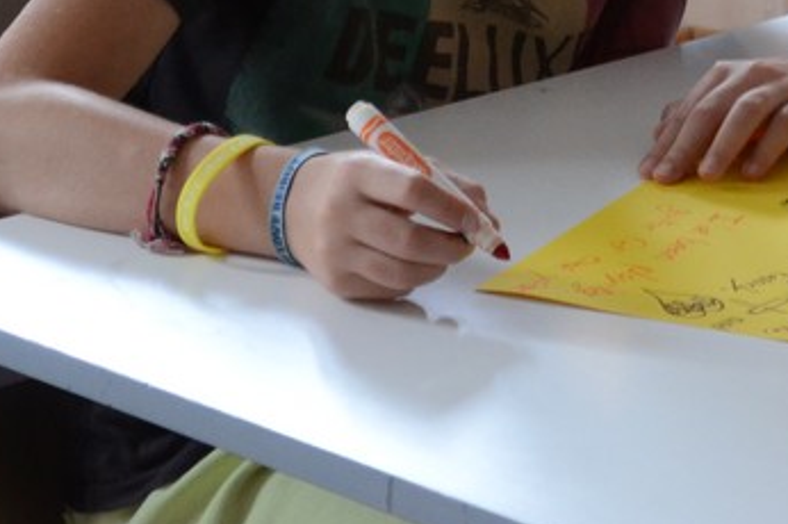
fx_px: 5346
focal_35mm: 244
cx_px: 604
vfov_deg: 5.6
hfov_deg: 8.4
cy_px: -215
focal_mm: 55
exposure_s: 1/50
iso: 1600
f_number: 5.6
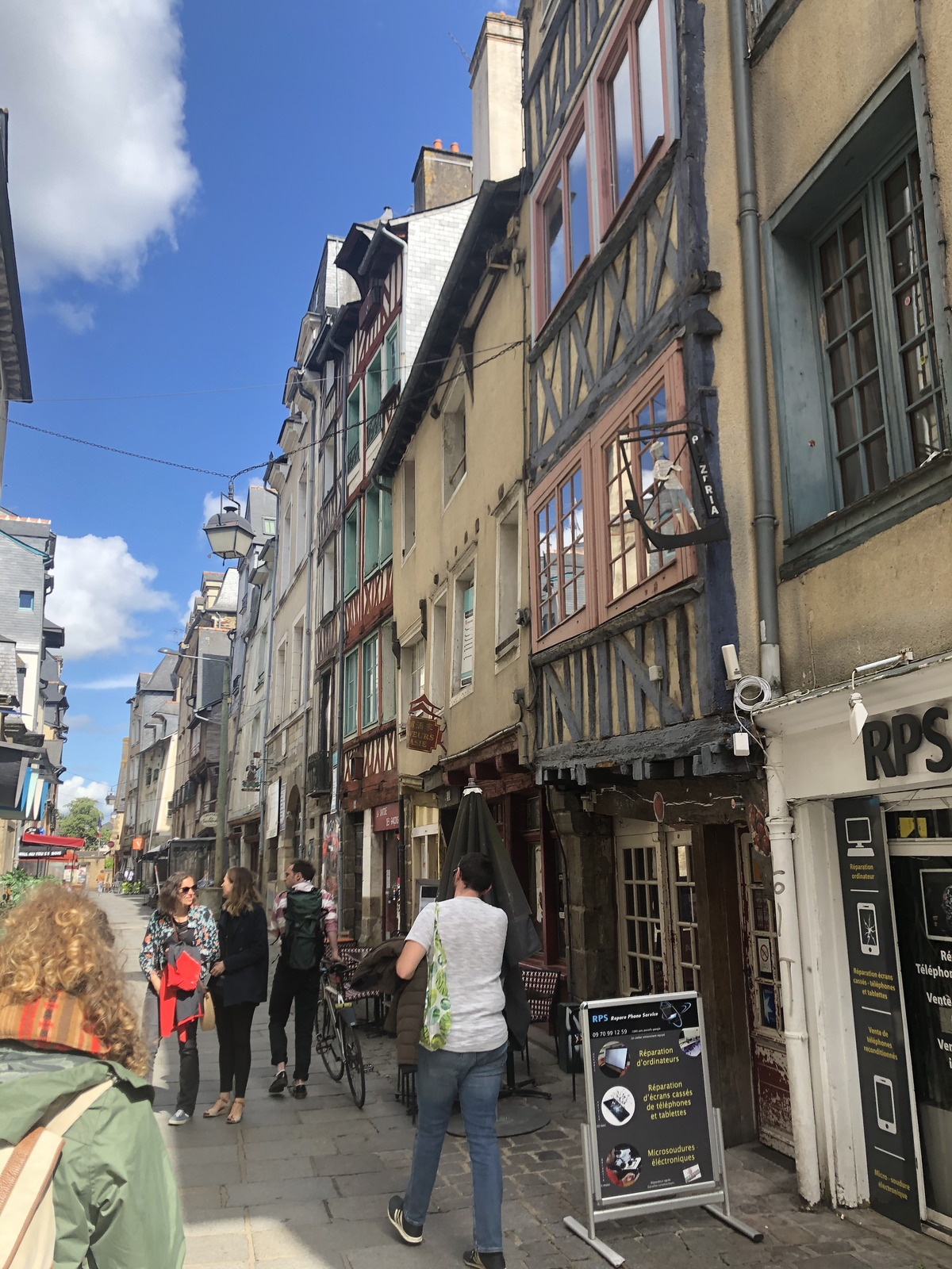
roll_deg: +1.5
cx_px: 476
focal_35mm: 28
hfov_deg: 49.7
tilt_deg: +13.0
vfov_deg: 63.4
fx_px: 1027
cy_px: 634
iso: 20
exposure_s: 1/714
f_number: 1.8
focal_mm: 4
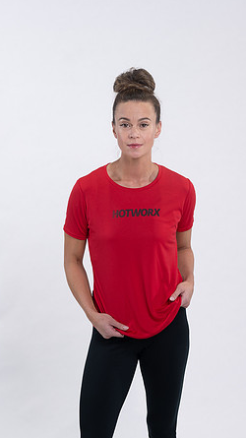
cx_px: 128
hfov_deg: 13.4
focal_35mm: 90
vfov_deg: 23.7
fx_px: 1045
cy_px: 218
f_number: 4
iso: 200
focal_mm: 85
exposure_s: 1/125
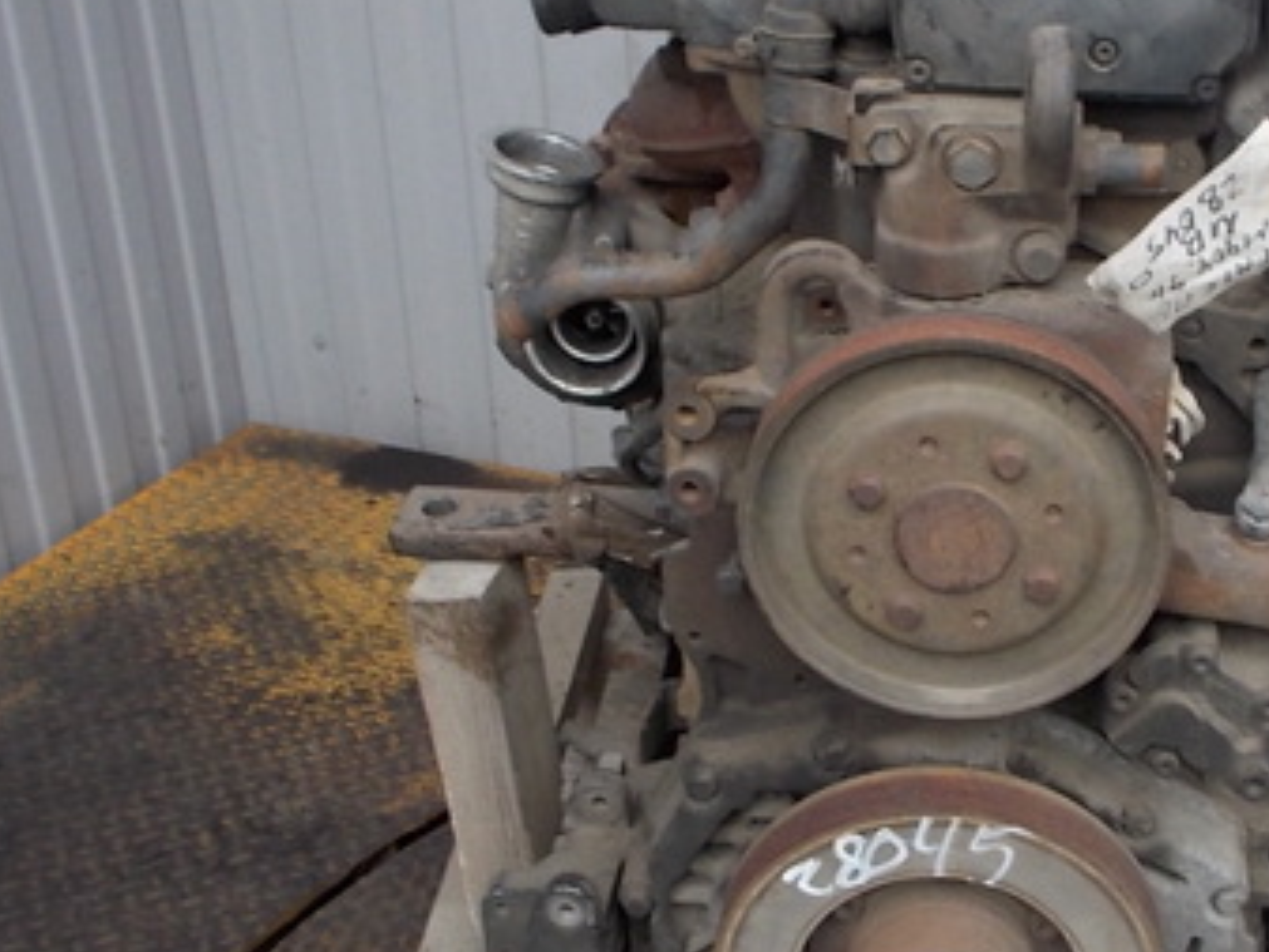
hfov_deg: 34.0
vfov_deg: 26.5
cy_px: 579
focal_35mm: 55
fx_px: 2017
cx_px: 1002
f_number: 3.3
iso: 100
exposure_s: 1/25
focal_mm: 4.1
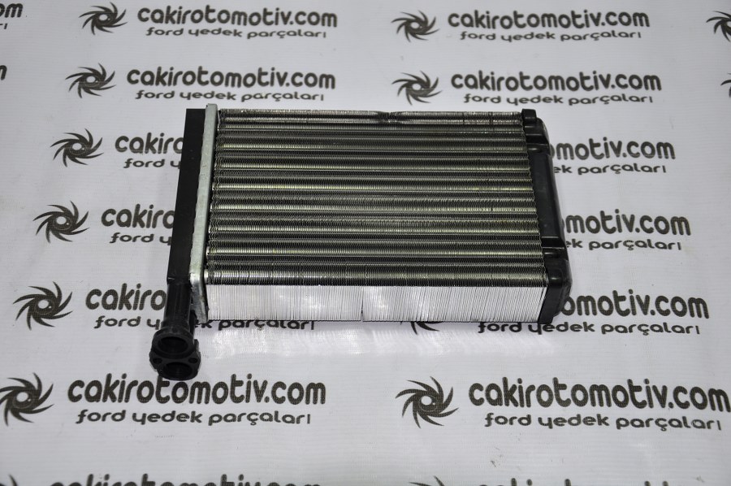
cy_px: 243
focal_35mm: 60
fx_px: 1217
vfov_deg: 22.6
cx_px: 366
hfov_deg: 33.4
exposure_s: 1/60
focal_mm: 40
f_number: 4.5
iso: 200
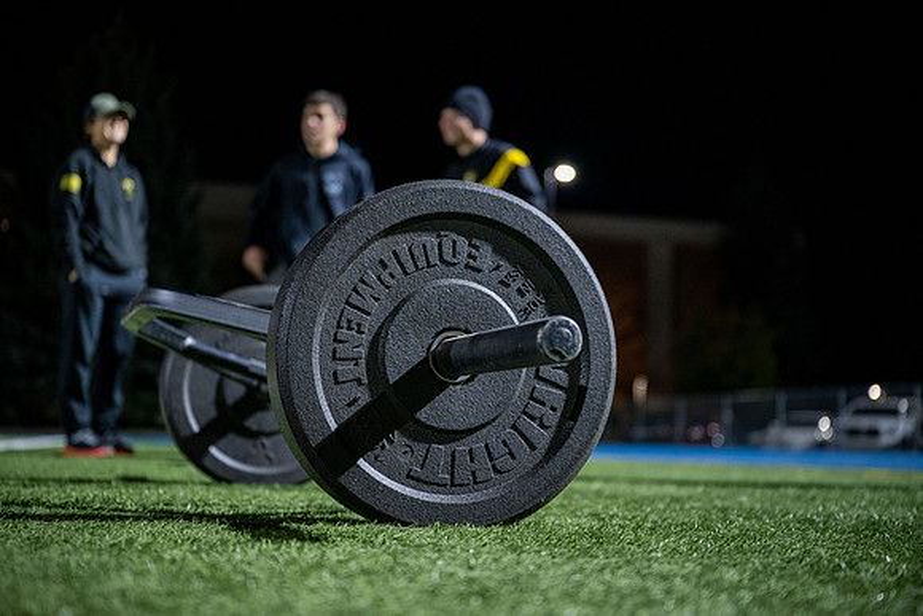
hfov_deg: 39.6
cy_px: 308
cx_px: 462
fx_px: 1282
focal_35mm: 50
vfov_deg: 27.0
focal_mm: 50
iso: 2000
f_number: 2.8
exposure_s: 1/100
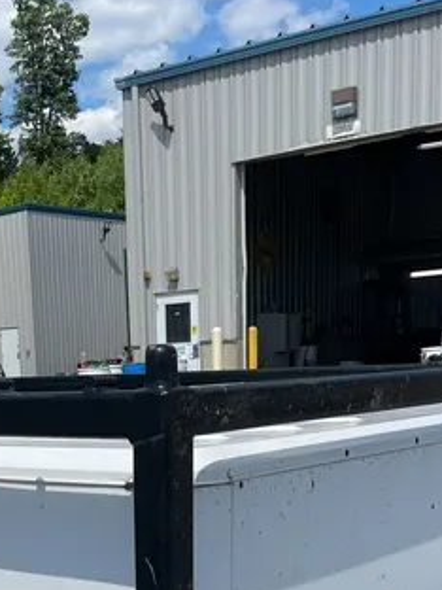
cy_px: 627
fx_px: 1039
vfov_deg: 29.1
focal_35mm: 61
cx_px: 68
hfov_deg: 23.6
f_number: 1.6
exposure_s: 1/6494
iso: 50
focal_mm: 5.1
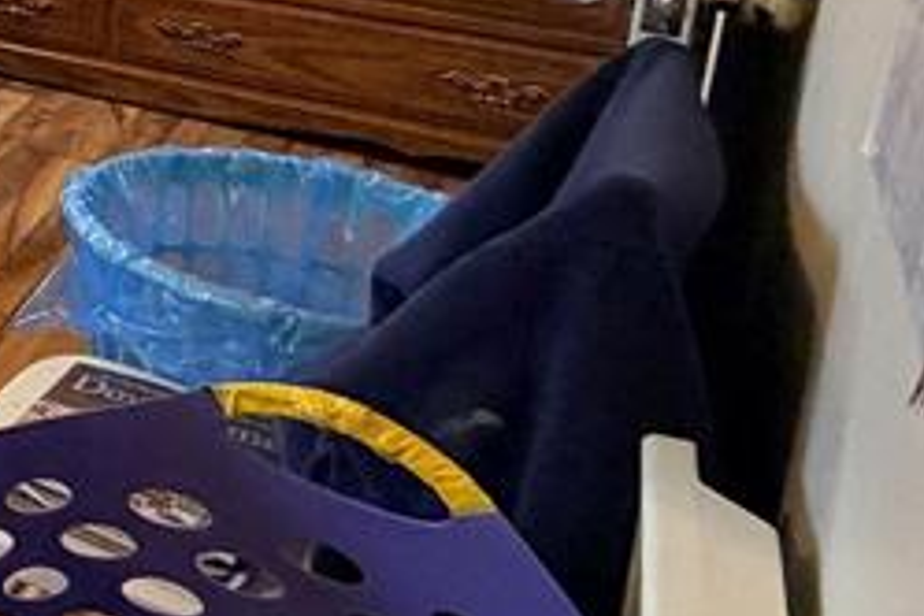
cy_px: -174
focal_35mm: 60
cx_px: -828
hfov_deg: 20.4
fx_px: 1540
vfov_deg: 20.7
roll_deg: +1.3
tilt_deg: -10.9
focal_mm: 2.22
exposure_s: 1/60
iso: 250
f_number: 2.2
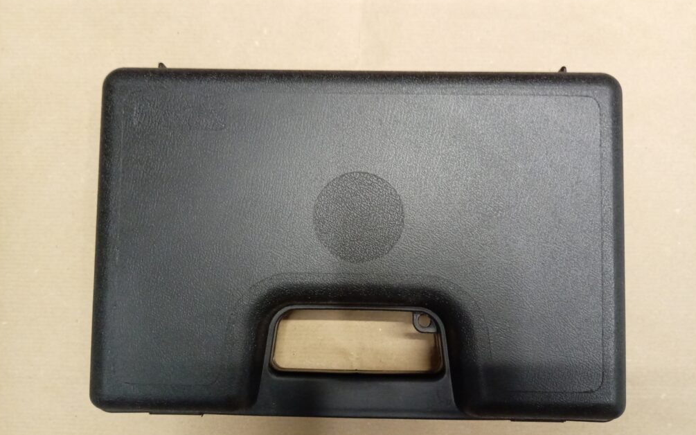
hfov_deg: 68.4
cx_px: 349
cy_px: 223
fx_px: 512
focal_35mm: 27
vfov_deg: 46.0
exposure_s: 1/25
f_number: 1.8
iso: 896
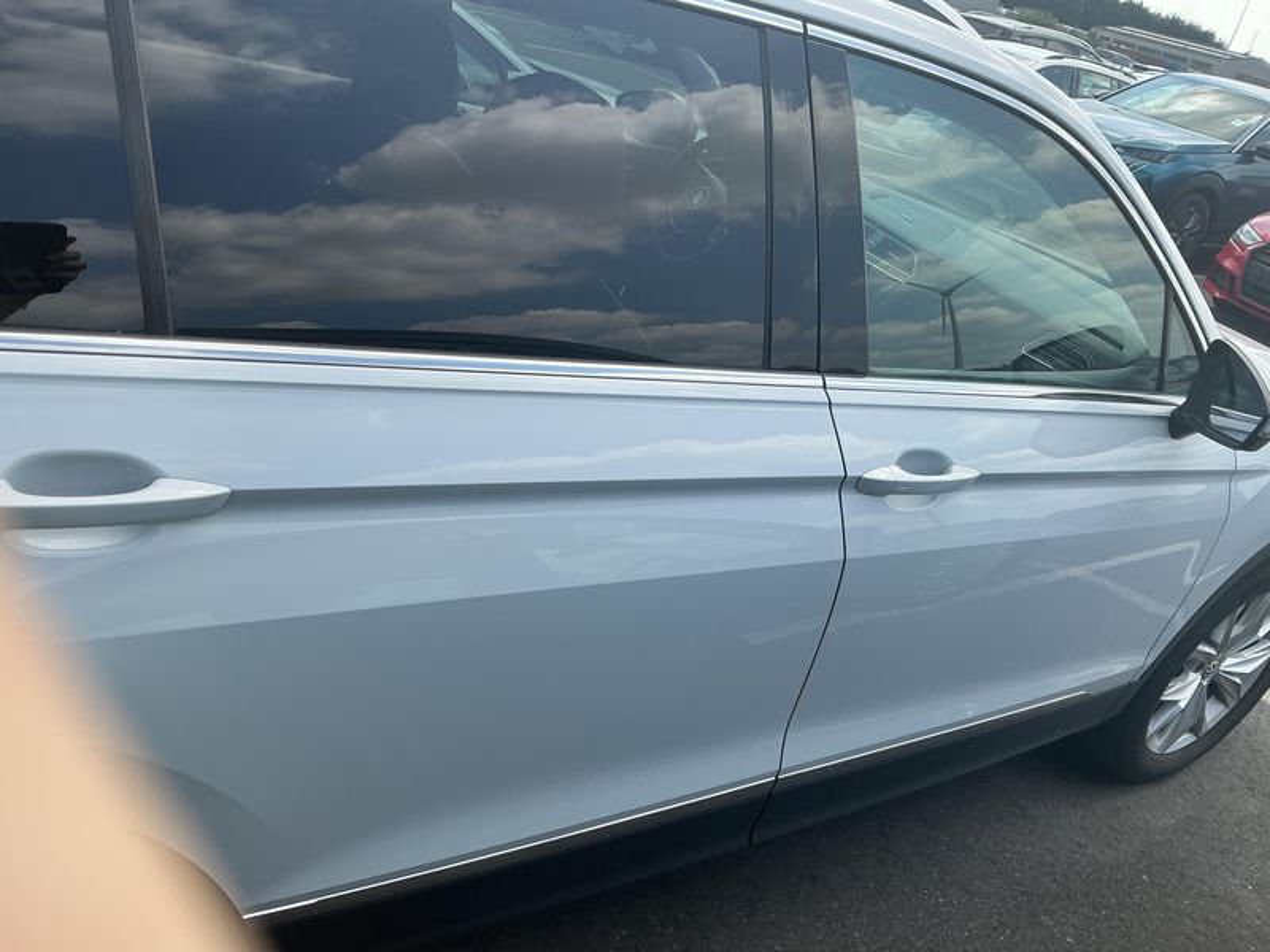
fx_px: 1064
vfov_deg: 48.2
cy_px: 476
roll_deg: -15.3
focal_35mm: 29
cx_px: 635
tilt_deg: -26.3
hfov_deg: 61.7
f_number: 1.8
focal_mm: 3
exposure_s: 1/997
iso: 25
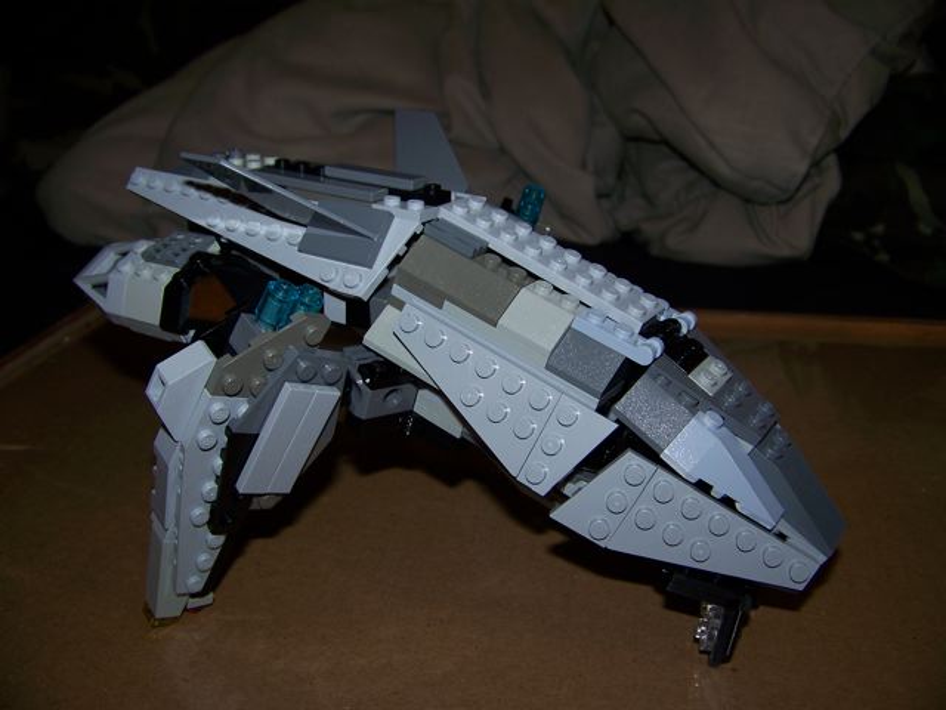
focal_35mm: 36
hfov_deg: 51.4
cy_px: 355
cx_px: 473
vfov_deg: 39.7
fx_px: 984
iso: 64
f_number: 2.8
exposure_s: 1/30
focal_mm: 5.85
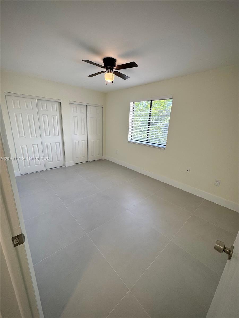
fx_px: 129
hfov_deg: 85.7
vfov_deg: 102.1
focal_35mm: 14
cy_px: 159
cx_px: 120
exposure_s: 1/120
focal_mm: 2.22
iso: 80
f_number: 2.2
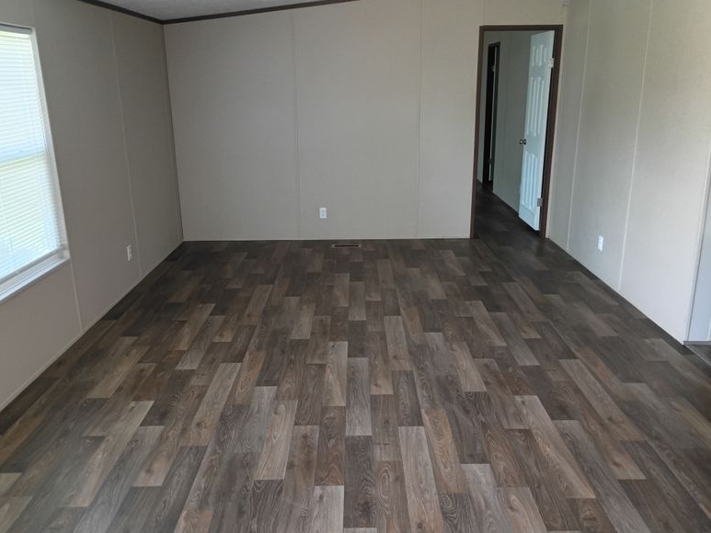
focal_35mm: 30
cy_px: 273
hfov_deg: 60.0
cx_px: 360
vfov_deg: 46.8
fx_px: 616
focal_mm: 4.27
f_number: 1.8
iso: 929
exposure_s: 1/60
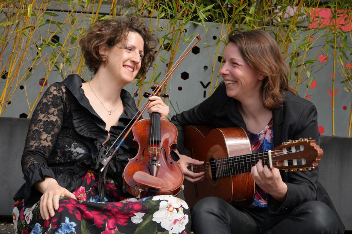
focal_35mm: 72
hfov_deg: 28.1
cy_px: 117
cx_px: 176
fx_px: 704
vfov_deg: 18.9
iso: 100
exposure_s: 1/250
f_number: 5.6
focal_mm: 48
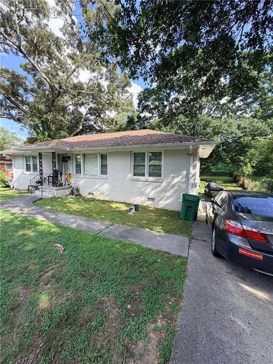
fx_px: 147
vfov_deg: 102.1
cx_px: 136
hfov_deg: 85.7
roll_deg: -0.7
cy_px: 182
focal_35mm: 14
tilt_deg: -6.1
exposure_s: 1/479
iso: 64
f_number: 2.2
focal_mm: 2.22
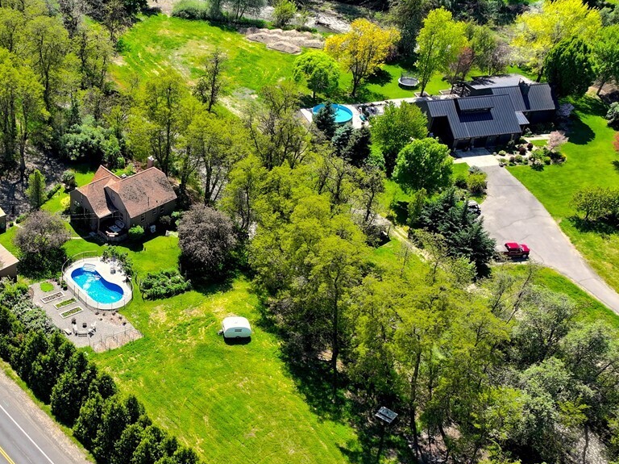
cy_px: 334
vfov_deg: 28.7
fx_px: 894
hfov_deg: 36.8
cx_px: 116
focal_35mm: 50
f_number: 2.8
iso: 100
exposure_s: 1/1000
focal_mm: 12.29
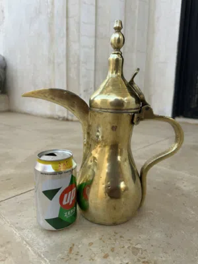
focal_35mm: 24
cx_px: 99
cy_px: 132
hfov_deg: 56.8
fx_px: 183
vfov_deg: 71.6
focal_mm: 6.86
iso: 80
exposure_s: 1/393
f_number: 1.78
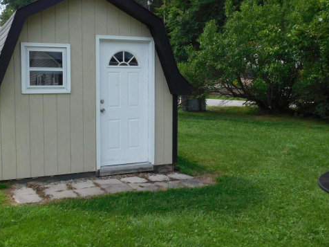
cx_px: 136
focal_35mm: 42
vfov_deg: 34.3
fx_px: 399
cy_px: 118
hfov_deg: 44.6
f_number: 3.2
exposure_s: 1/1000
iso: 125
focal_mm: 5.3
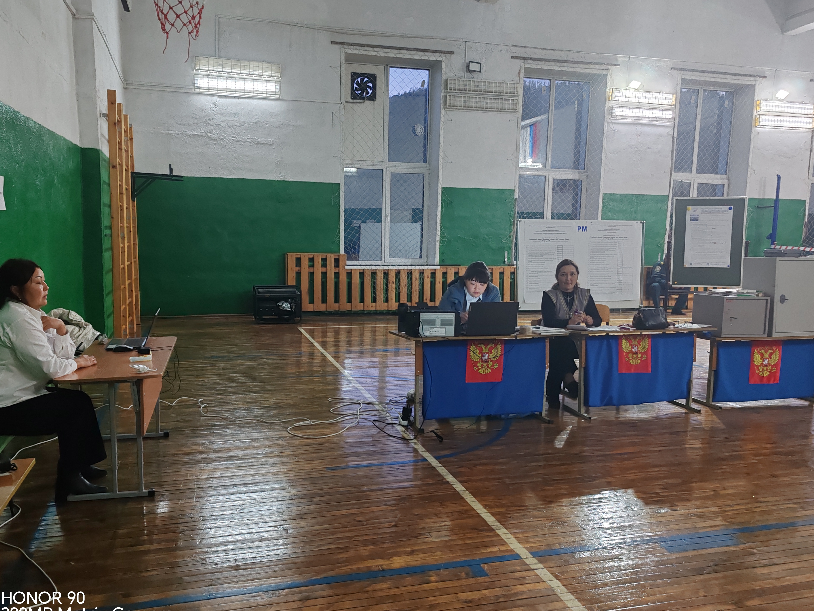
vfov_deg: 48.2
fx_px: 682
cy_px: 315
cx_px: 381
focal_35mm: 29
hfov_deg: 61.6
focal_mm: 6.12
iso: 800
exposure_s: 1/50
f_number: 1.9
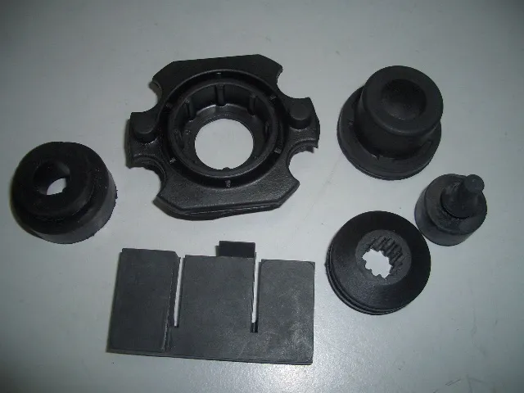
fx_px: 530
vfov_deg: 40.7
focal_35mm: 35
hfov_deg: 52.6
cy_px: 196
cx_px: 262
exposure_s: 1/60
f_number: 2.6
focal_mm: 5.8
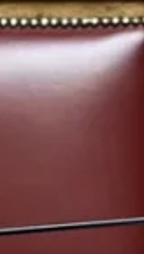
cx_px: 662
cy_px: 435
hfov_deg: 0.7
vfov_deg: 1.3
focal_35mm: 1662
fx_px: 11236
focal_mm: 150
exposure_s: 1/125
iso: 800
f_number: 4
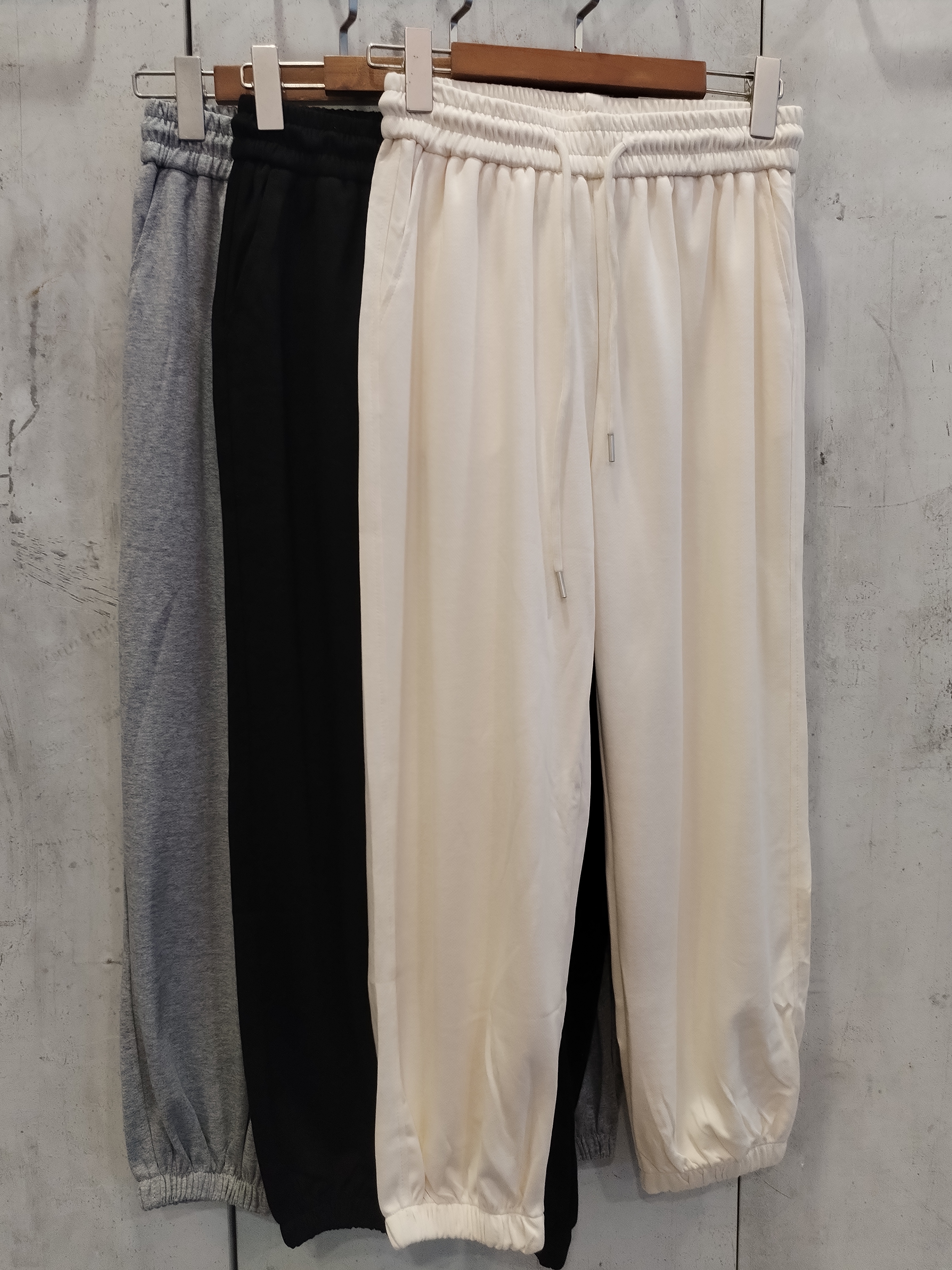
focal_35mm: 30
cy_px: 620
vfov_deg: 60.0
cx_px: 477
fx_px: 1100
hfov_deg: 46.8
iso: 564
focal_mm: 4.75
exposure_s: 1/33.3
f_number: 1.8
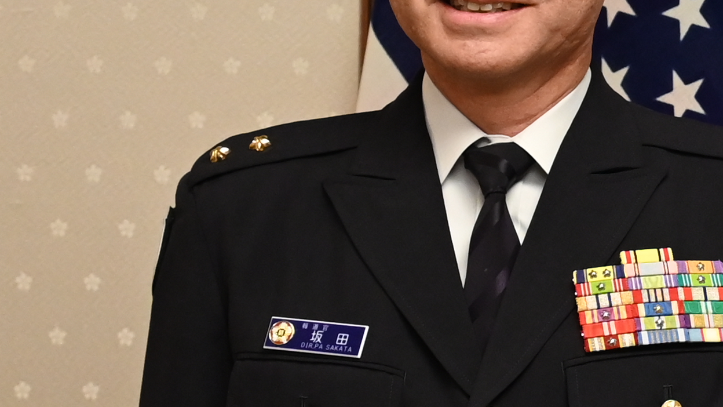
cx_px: 1439
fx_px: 4083
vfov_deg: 5.7
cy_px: 88
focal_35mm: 213
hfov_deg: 9.5
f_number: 5.6
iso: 2000
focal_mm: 42
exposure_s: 1/100
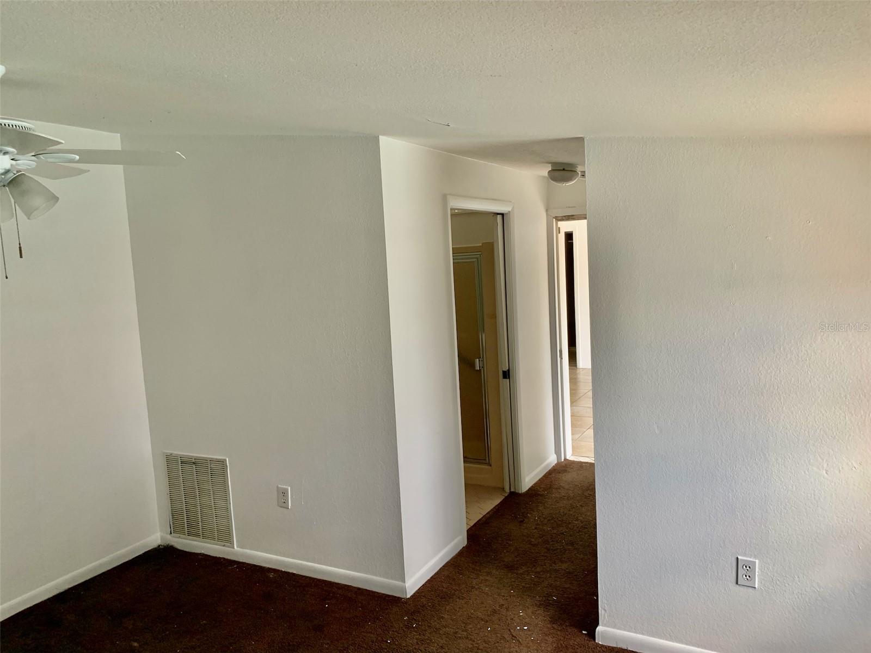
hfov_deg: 67.3
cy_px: 326
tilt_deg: -8.2
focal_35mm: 26
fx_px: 654
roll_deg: +3.9
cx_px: 436
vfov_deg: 53.1
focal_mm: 4.25
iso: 100
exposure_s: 1/72
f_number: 1.8
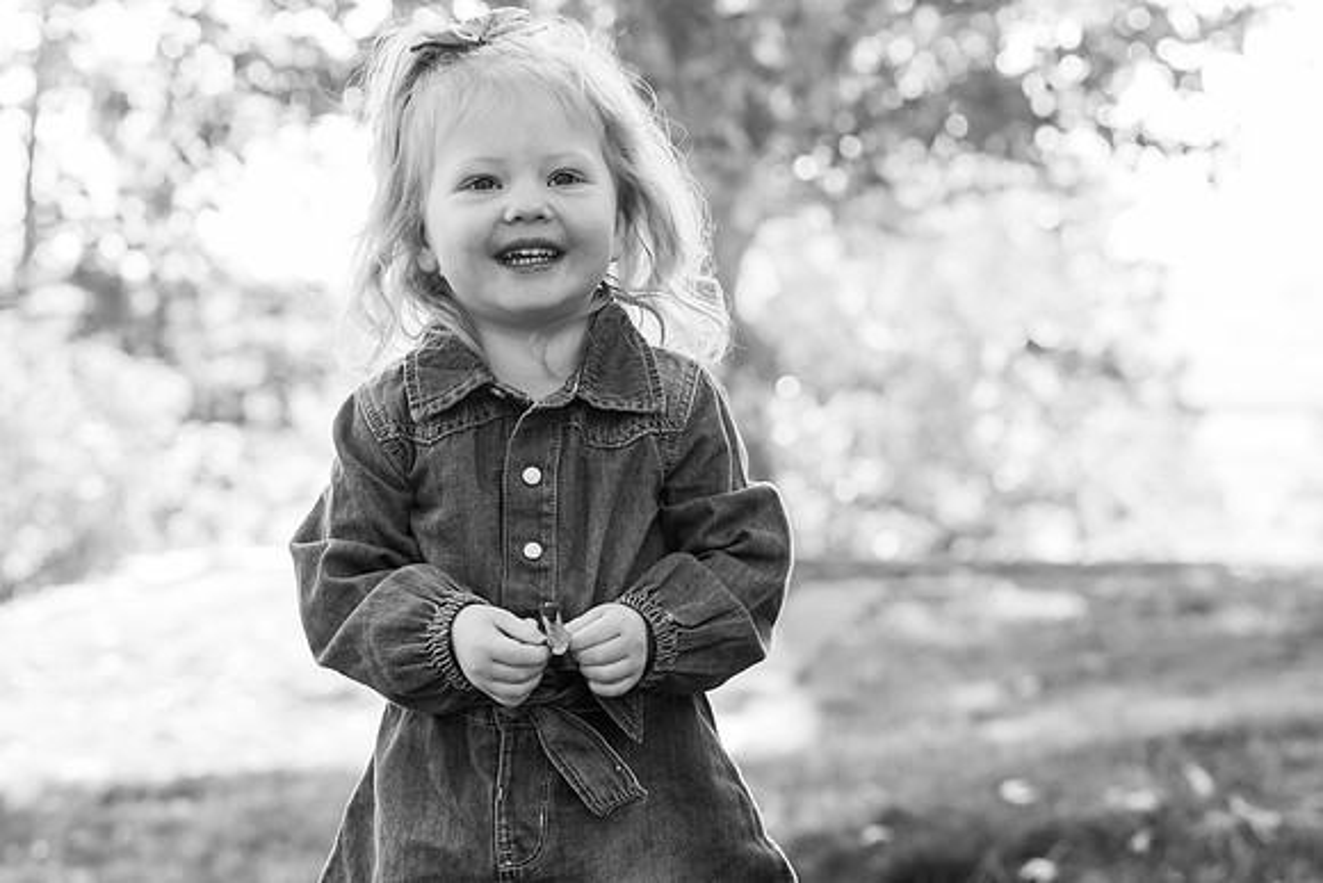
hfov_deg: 21.0
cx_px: 662
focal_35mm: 97
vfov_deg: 14.1
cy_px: 442
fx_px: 3565
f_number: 6.3
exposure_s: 1/320
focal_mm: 97
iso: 1600
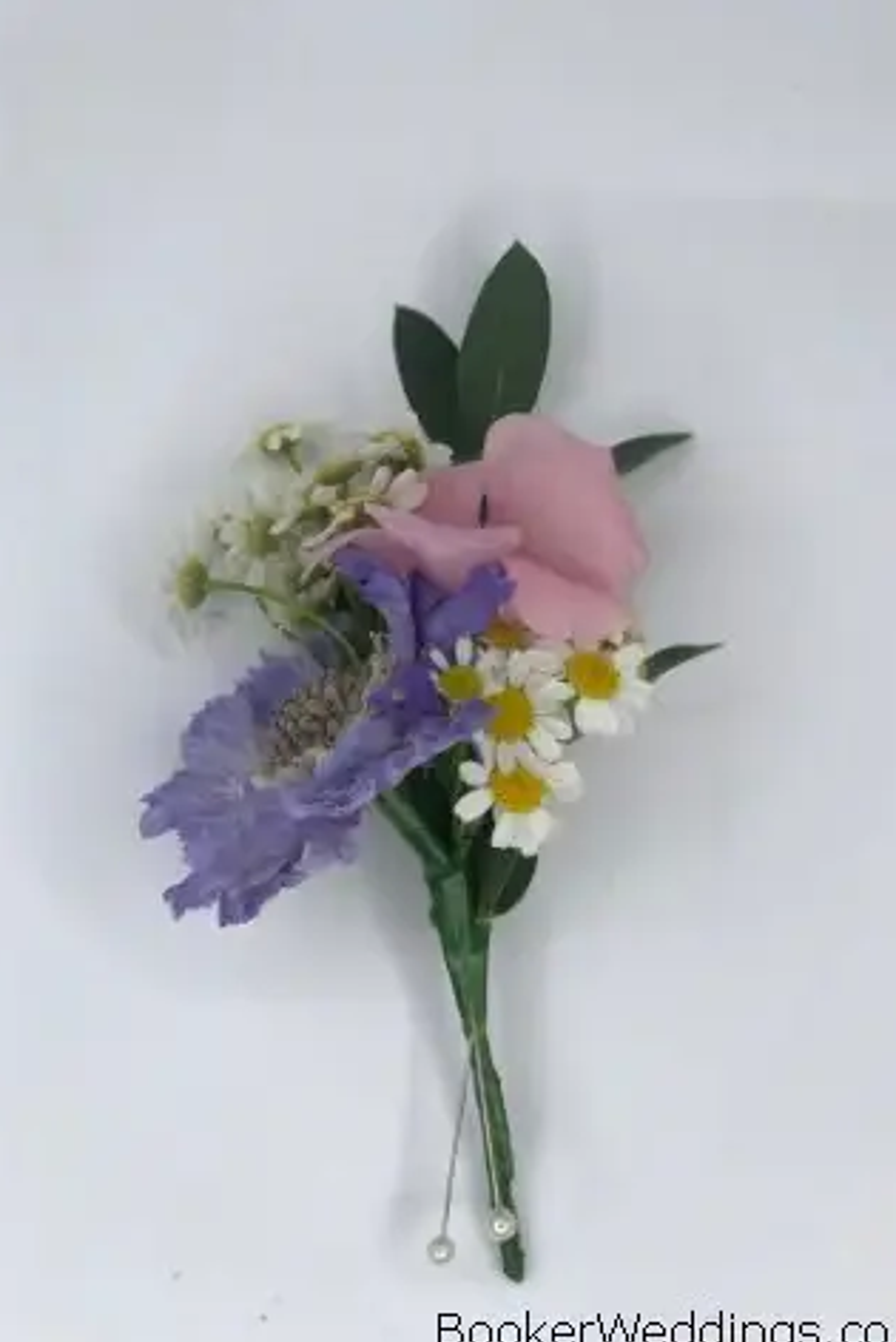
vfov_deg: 36.2
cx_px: 461
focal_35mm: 55
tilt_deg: -76.3
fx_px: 2052
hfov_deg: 24.6
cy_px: 677
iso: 16
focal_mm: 6
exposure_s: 1/158
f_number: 2.4
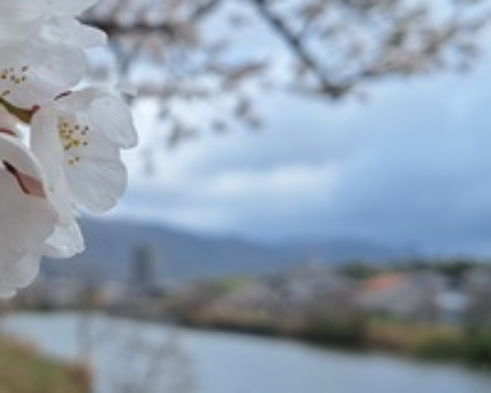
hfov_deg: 24.7
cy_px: 98
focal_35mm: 72
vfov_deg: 21.1
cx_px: -39
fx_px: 1046
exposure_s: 1/3077
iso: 40
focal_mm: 5.54
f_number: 1.8
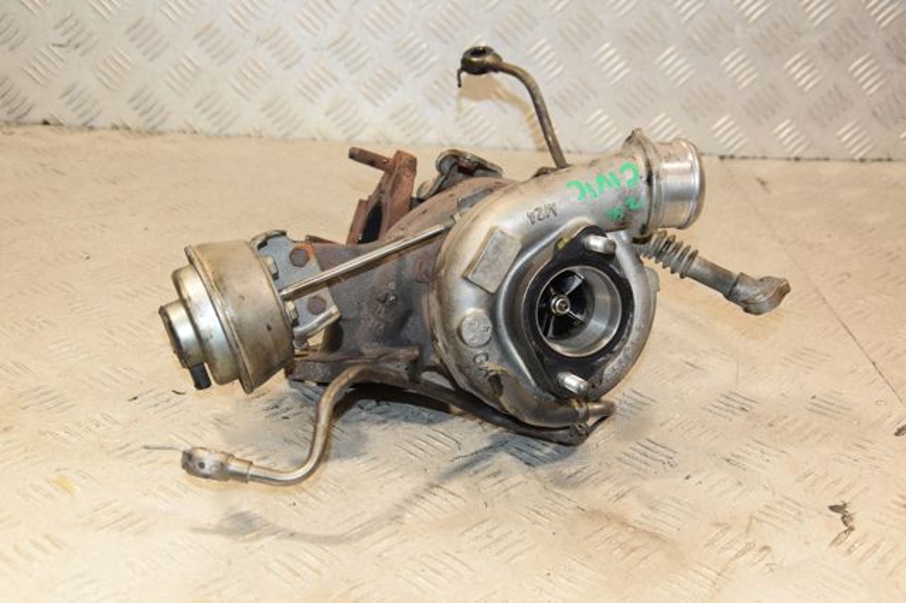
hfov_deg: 37.9
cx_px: 453
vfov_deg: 25.7
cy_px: 302
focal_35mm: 52
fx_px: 1321
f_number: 5.6
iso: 1600
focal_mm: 35
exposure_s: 1/200
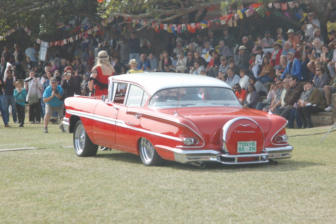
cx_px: 168
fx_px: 1147
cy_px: 112
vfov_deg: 11.1
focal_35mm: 123
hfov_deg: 16.7
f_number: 5.6
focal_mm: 82
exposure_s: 1/640
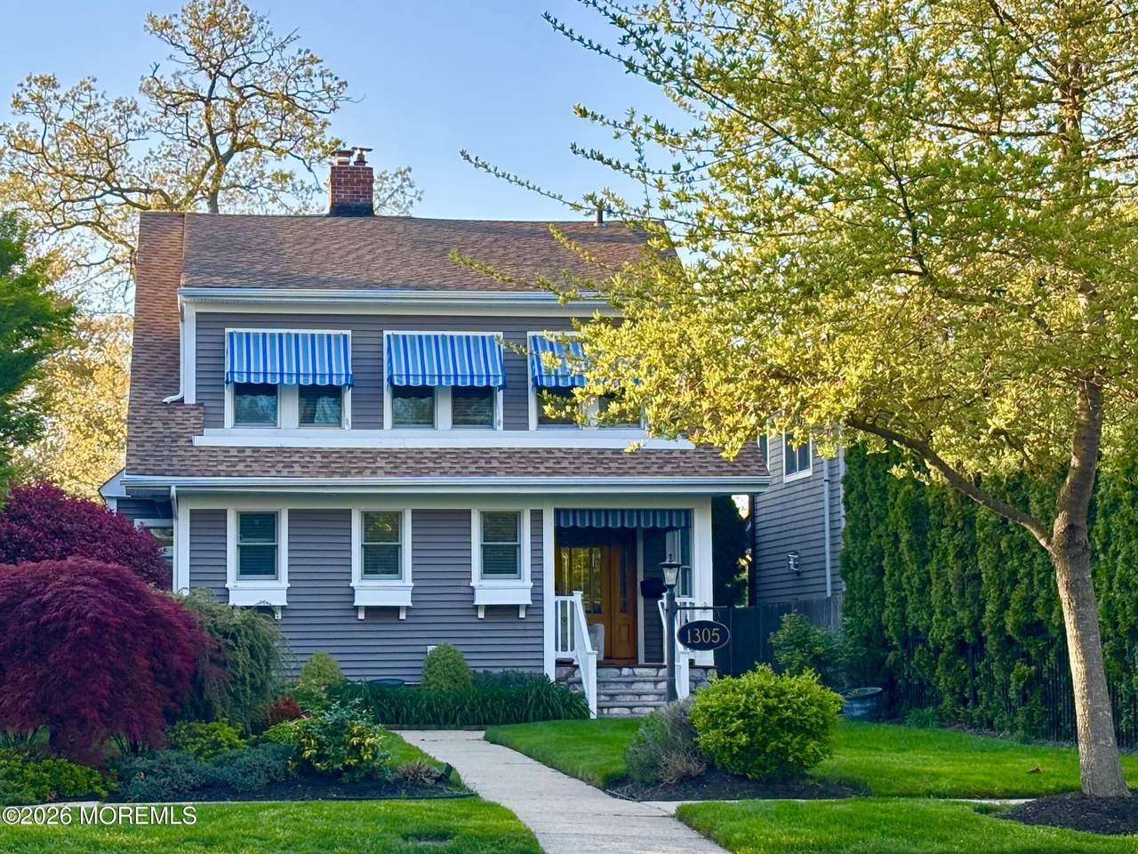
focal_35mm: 52
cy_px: 427
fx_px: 1709
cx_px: 569
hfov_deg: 36.8
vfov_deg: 28.0
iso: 32
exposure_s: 1/559
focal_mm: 5.96
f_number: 1.6
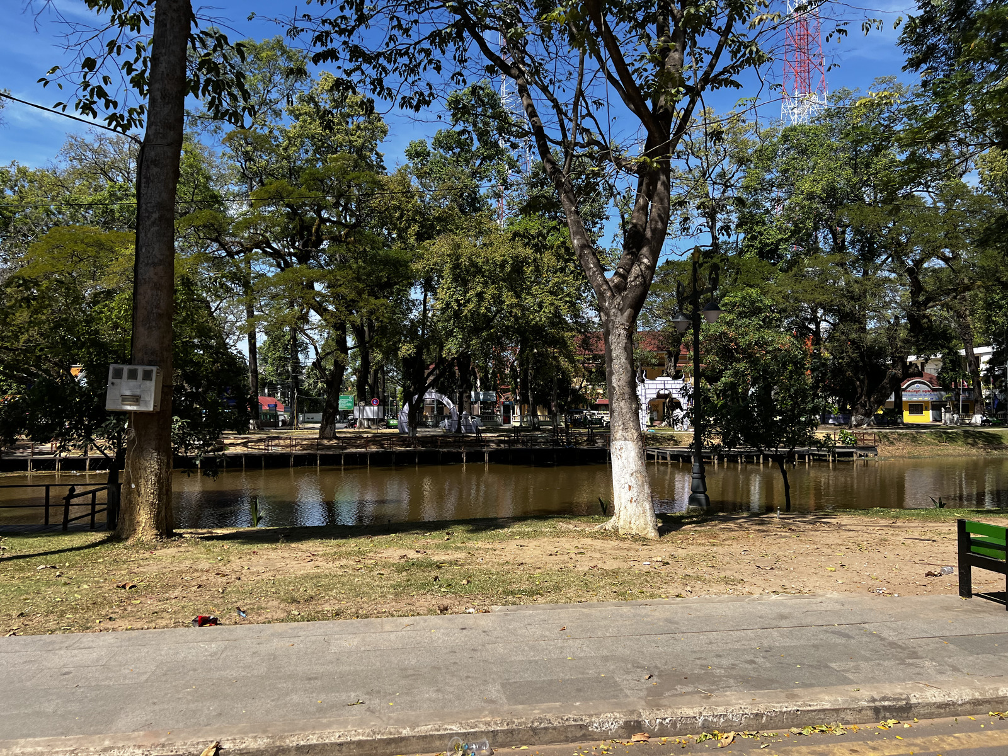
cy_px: 378
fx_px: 757
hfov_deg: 67.3
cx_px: 504
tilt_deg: +0.9
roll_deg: +0.4
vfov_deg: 53.1
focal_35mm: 26
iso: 50
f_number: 1.5
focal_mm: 5.7
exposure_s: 1/2513
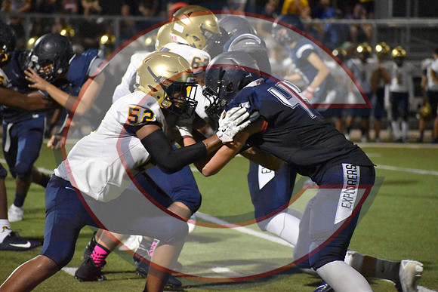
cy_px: 146
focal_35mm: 255
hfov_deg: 8.1
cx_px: 219
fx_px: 3103
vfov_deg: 5.4
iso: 12800
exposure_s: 1/500
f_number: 5
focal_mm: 170
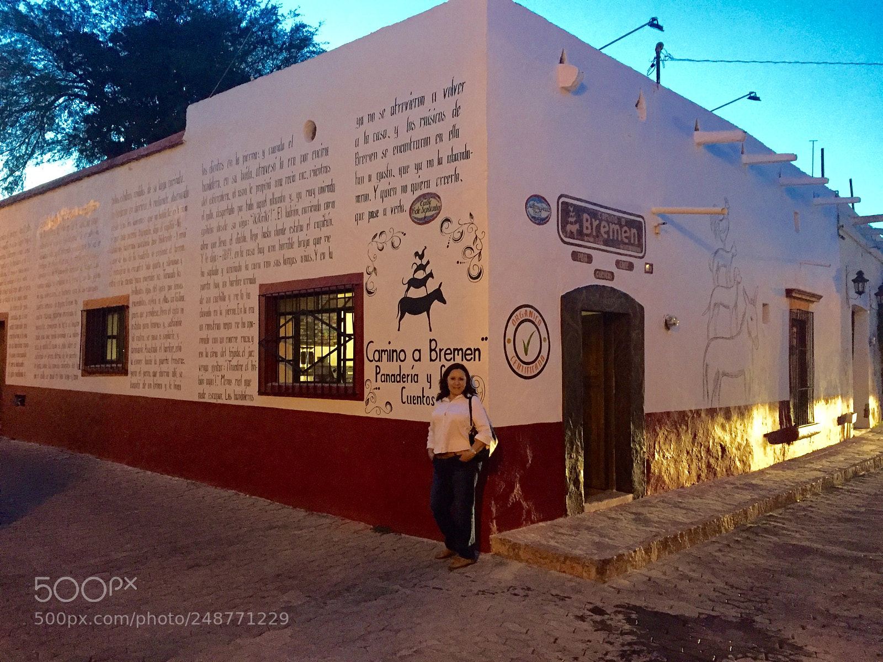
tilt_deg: +2.6
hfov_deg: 61.7
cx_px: 442
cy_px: 331
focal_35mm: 29
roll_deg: -1.3
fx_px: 740
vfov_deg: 48.2
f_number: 2.2
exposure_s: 1/15
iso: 320
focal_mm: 4.15
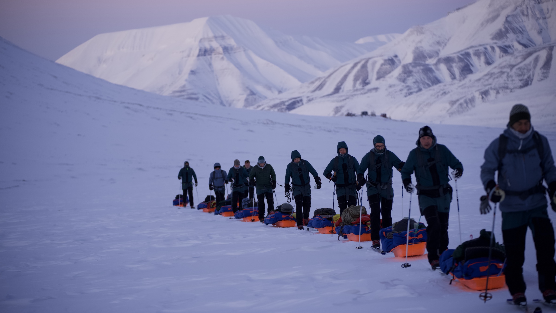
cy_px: 154
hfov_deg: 17.4
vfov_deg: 9.9
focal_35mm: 123
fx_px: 1813
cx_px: 277
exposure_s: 1/250
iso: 500
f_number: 2.8
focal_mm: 117
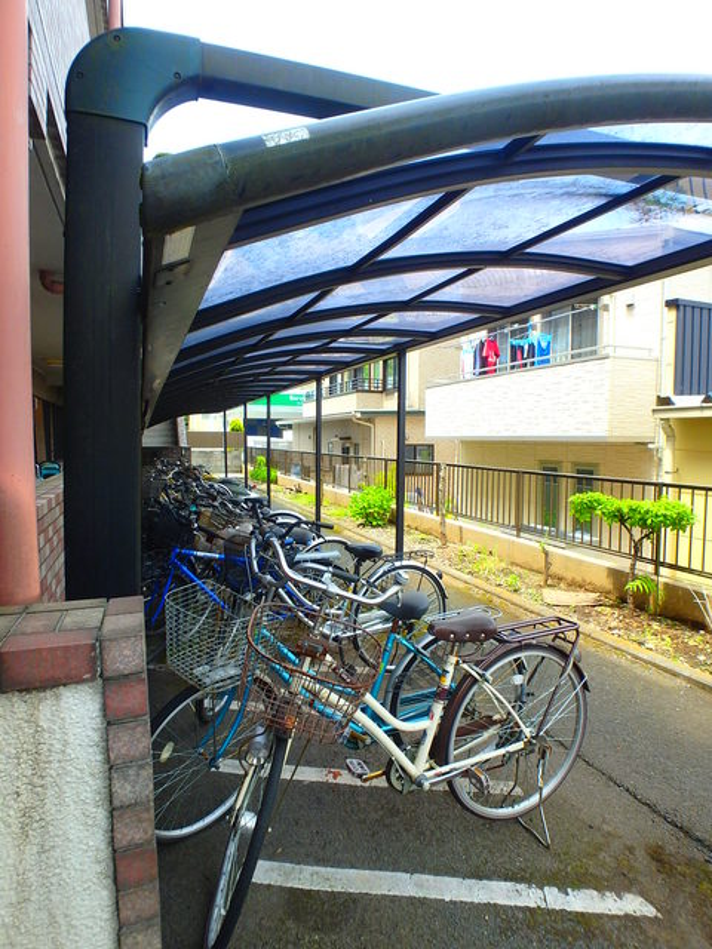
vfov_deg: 79.0
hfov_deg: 63.4
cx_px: 356
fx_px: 576
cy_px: 474
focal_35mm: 21
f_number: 3.5
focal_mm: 3.7
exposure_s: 1/320
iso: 125
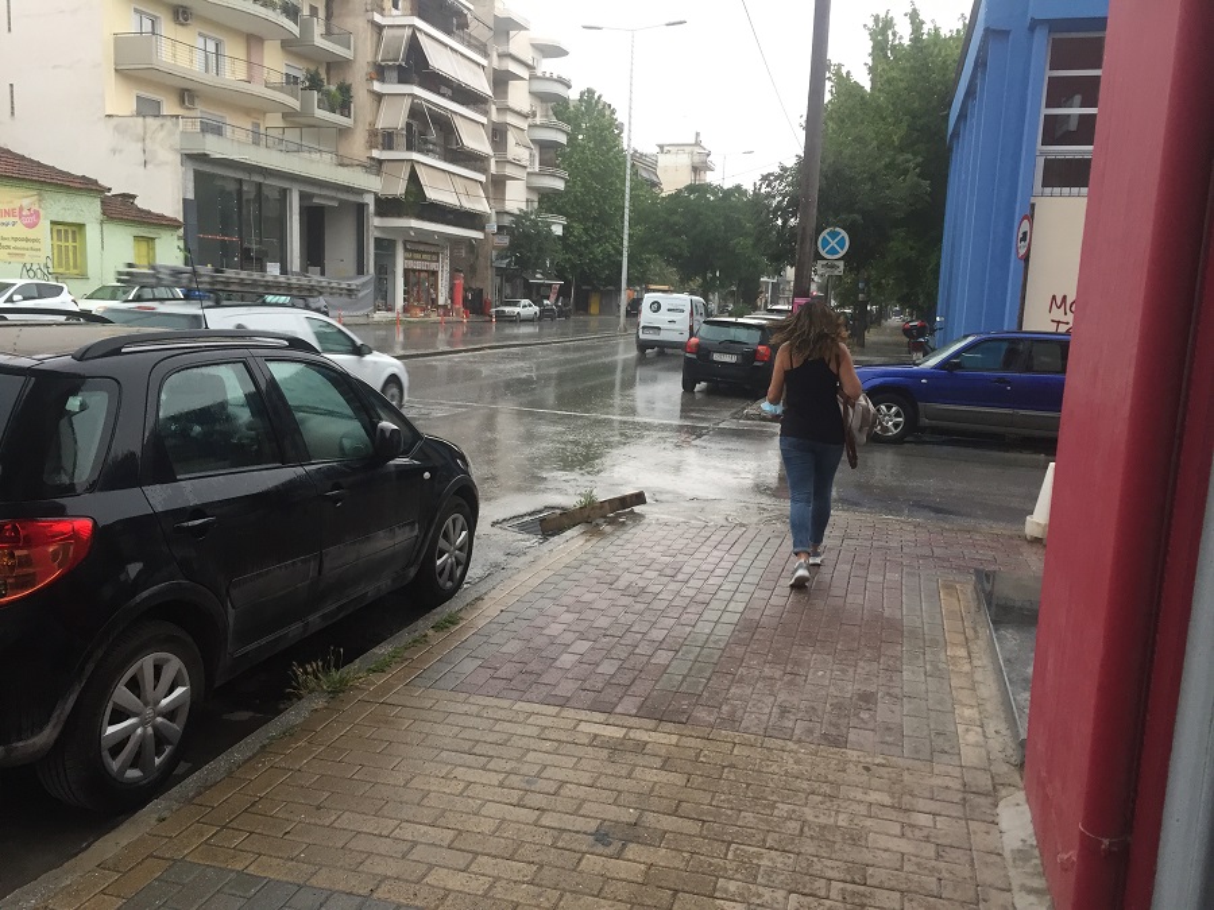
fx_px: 1017
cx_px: 607
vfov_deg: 48.2
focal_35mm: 29
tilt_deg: -8.6
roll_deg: -4.1
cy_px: 455
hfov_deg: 61.7
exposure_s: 1/33
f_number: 2.2
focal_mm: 4.15
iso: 40
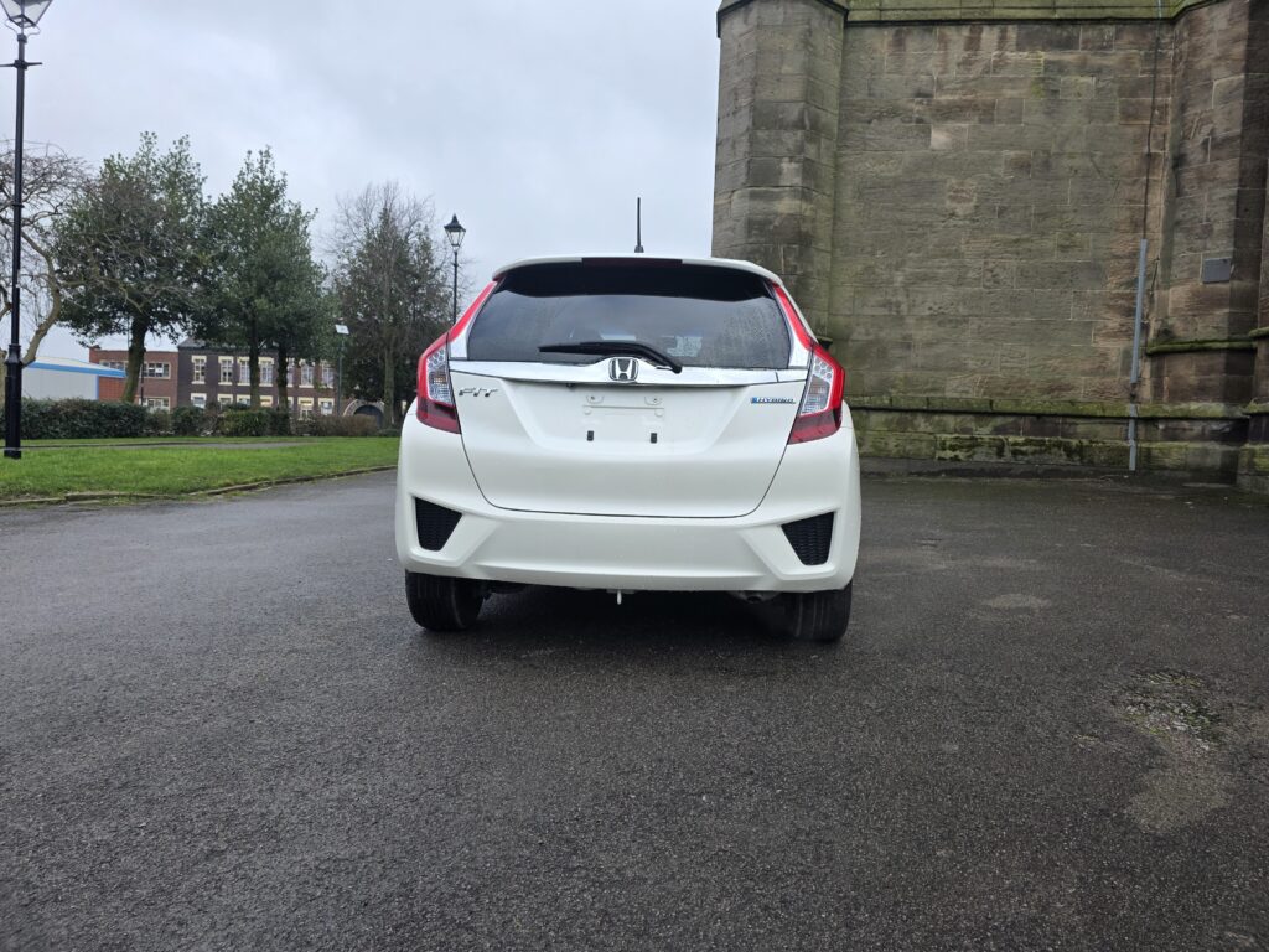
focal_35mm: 23
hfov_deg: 73.9
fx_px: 843
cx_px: 634
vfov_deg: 58.9
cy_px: 476
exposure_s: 1/359
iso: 32
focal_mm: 6.3
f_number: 1.7
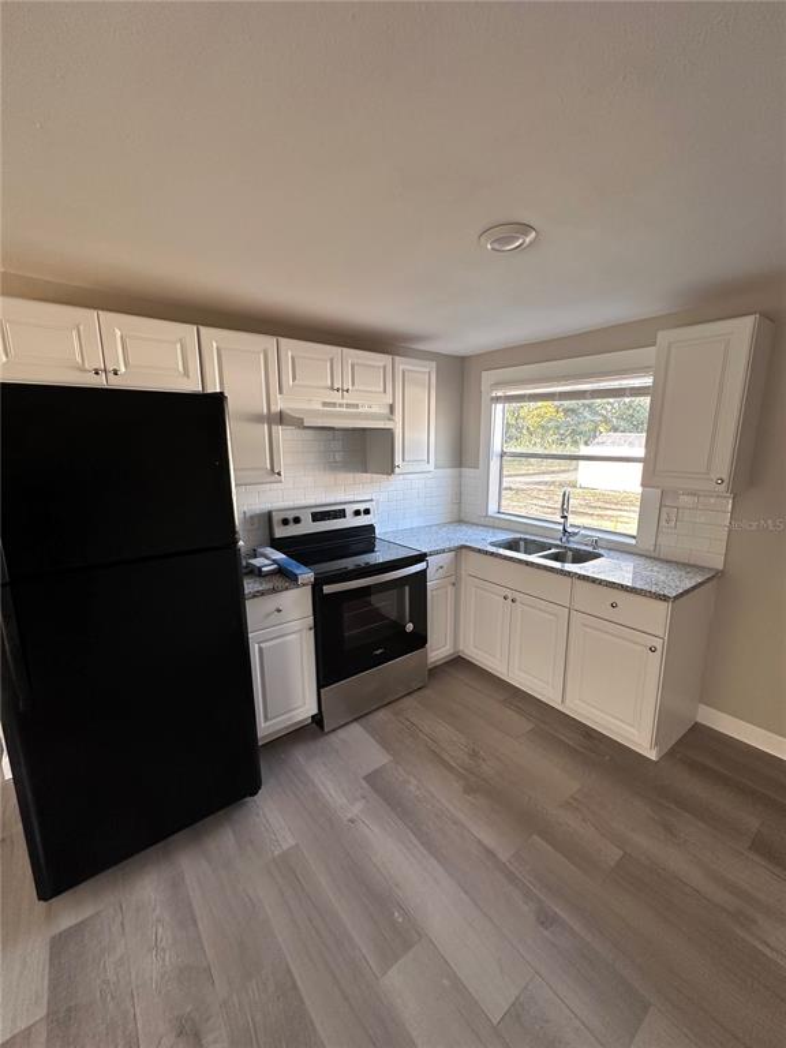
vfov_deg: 102.1
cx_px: 393
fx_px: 424
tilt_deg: -10.3
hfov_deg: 85.7
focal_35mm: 14
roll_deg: -0.8
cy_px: 524
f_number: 2.2
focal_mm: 2.22
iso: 125
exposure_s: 1/99
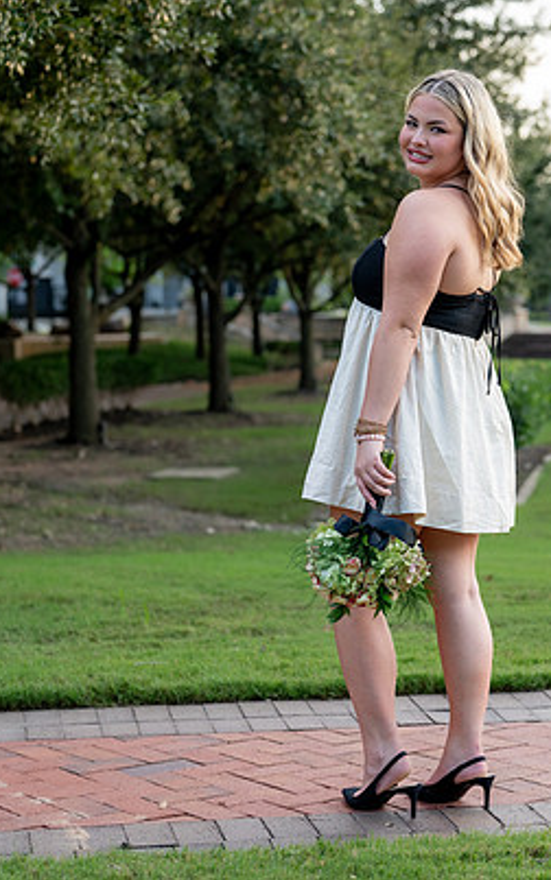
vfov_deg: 24.1
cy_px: 388
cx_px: 435
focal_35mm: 86
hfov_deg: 15.1
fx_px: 2066
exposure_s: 1/500
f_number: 2.5
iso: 250
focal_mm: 50
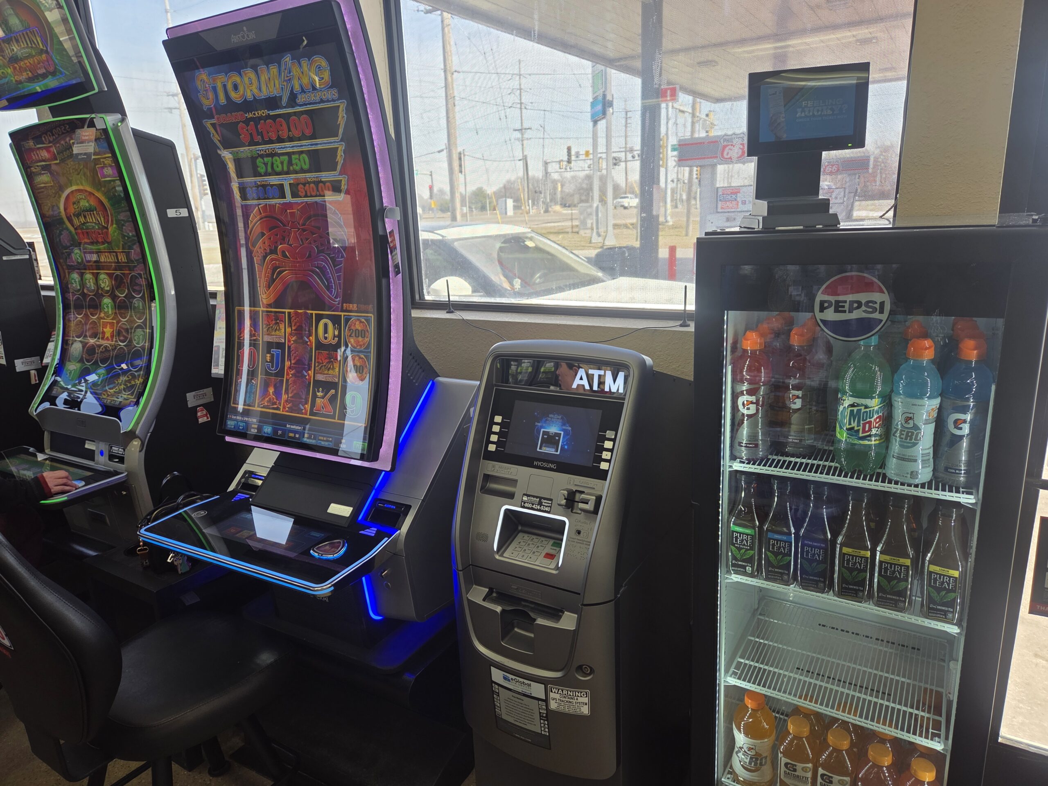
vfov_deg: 58.9
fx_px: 696
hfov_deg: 73.9
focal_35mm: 23
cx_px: 524
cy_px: 393
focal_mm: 5.4
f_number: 1.8
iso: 25
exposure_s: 1/122
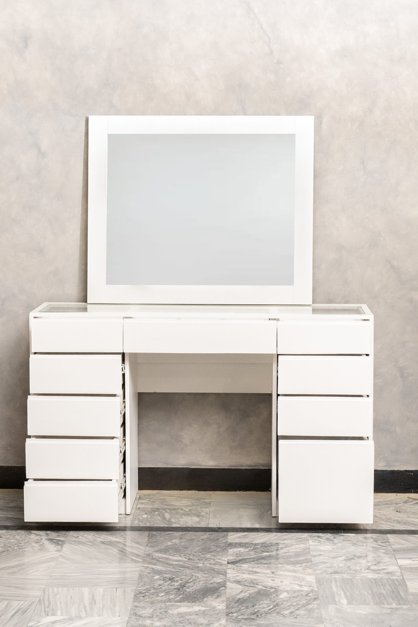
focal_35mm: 76
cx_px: 207
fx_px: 1323
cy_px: 313
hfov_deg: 18.0
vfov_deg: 26.6
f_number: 5.6
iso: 3200
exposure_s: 1/200
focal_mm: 50
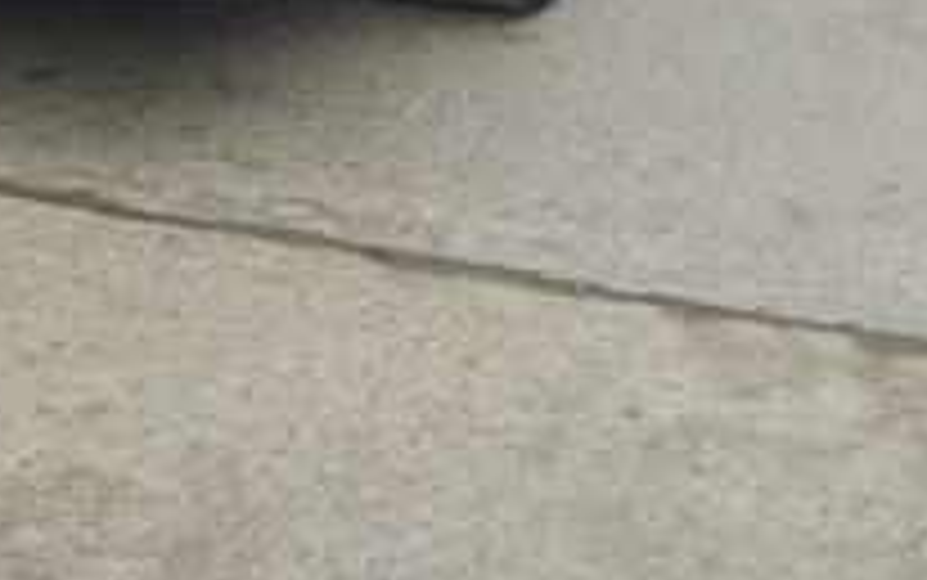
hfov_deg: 21.6
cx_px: 189
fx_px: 2401
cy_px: -236
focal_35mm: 95
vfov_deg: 13.2
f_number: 1.9
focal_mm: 3.7
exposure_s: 1/353
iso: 40
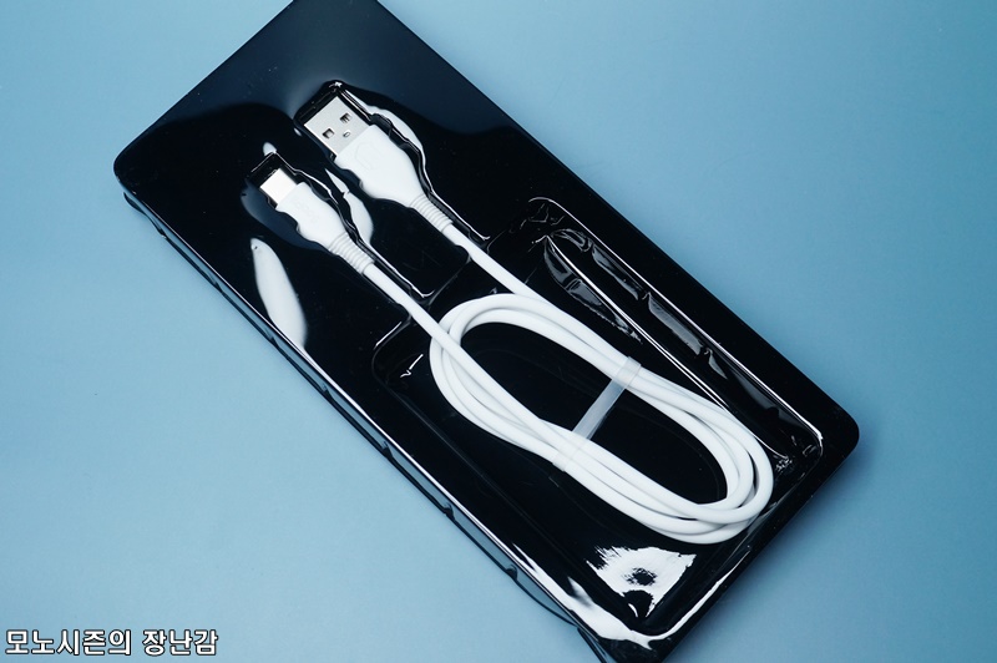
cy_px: 332
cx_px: 498
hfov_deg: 43.6
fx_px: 1245
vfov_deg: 29.8
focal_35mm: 45
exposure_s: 1/200
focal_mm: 30
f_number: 7.1
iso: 400
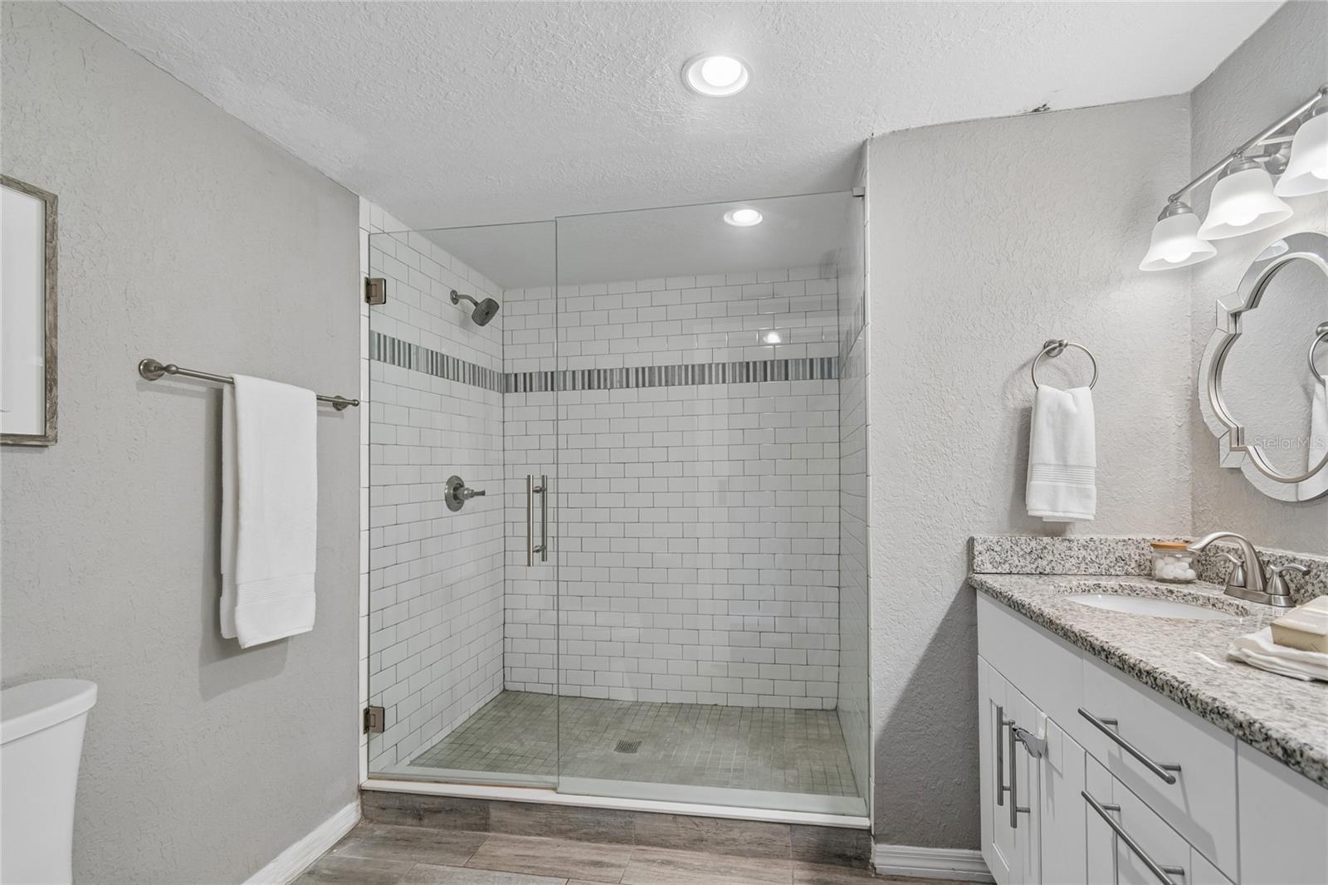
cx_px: 664
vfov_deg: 77.3
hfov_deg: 100.4
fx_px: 553
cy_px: 442
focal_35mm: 15
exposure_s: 1/6
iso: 100
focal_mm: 10
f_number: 4.5
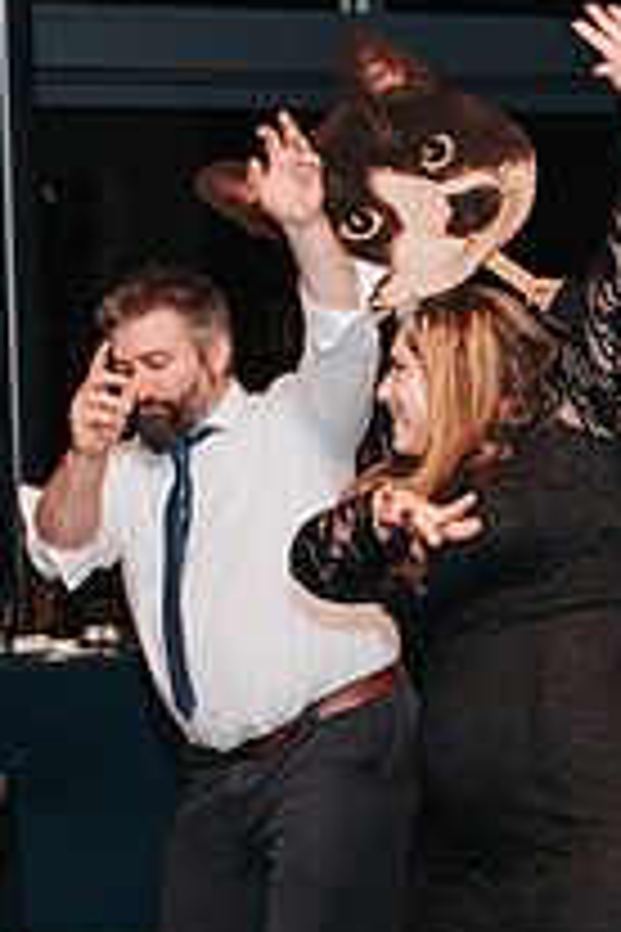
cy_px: 603
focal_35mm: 114
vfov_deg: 17.9
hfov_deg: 11.9
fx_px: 2950
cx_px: 552
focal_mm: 35
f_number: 3.5
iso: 1000
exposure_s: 1/200
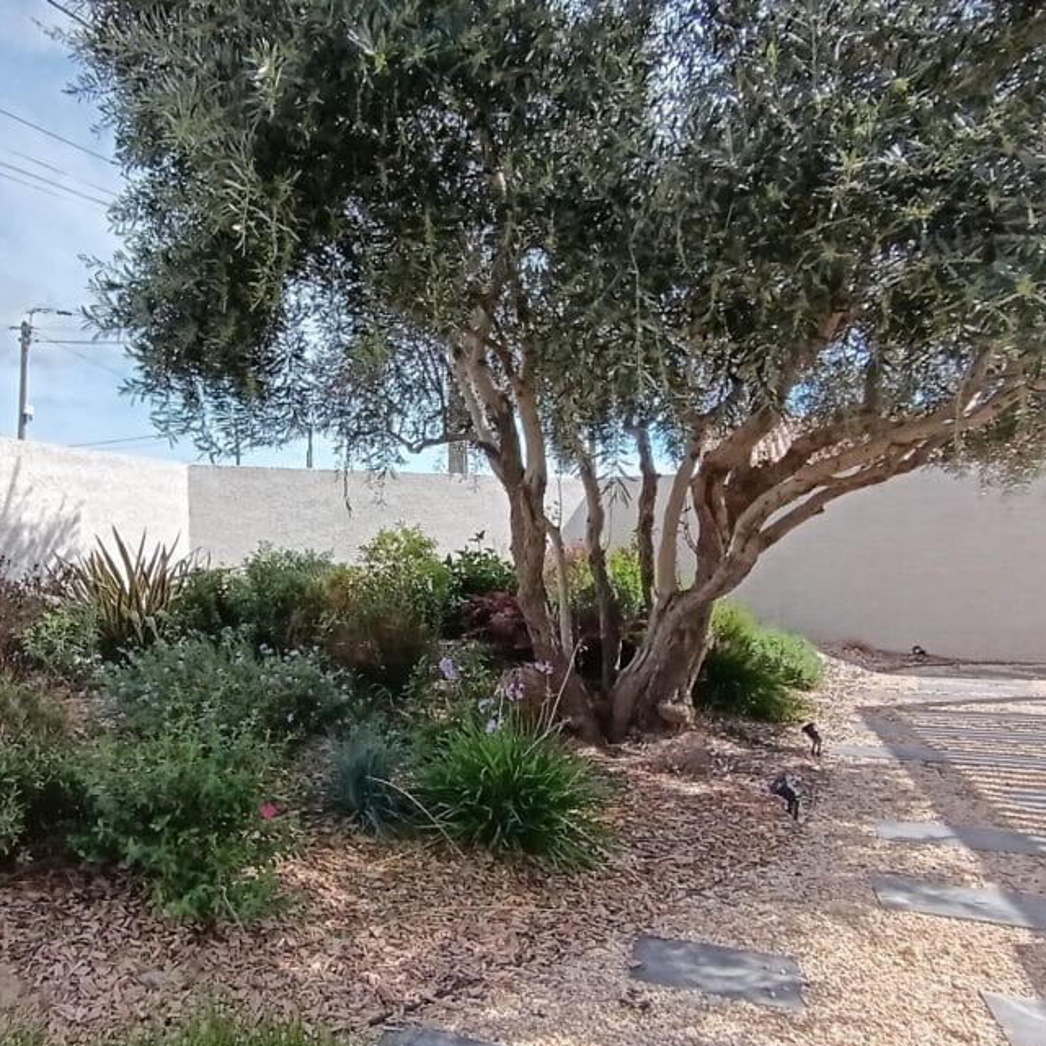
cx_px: 374
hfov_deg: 63.8
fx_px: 820
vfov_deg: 65.0
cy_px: 548
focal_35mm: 24
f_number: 2.2
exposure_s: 1/619
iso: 102
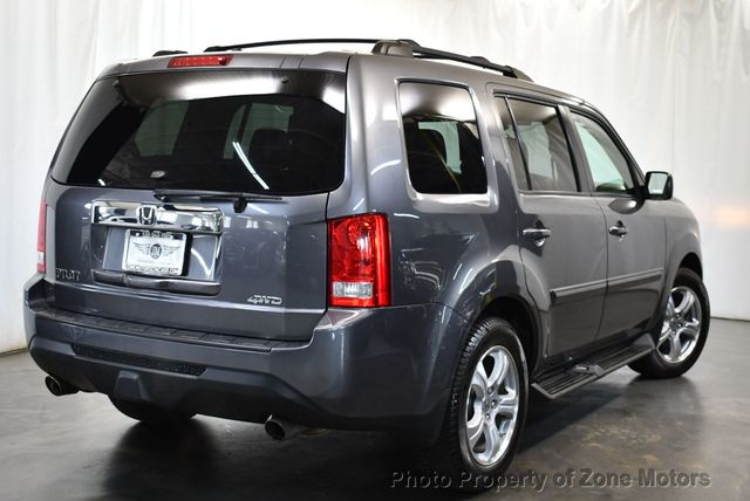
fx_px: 1043
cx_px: 375
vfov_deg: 27.0
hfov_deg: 39.6
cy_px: 250
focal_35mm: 50
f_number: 4
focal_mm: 25
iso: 1400
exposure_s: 1/125
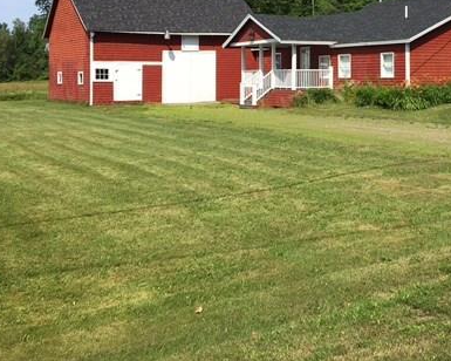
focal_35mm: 47
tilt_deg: +0.7
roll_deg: -0.5
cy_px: 81
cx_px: 326
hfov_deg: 38.7
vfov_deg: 31.4
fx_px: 627
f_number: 2.2
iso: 25
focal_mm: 4.15
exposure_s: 1/1832
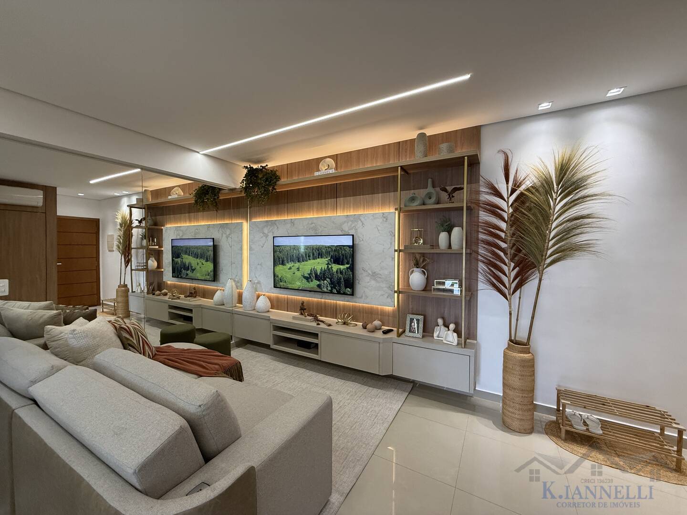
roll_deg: -0.2
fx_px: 278
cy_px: 258
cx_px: 344
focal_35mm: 14
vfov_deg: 85.7
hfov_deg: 102.1
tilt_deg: -1.7
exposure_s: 1/120
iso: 320
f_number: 2.2
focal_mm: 2.22
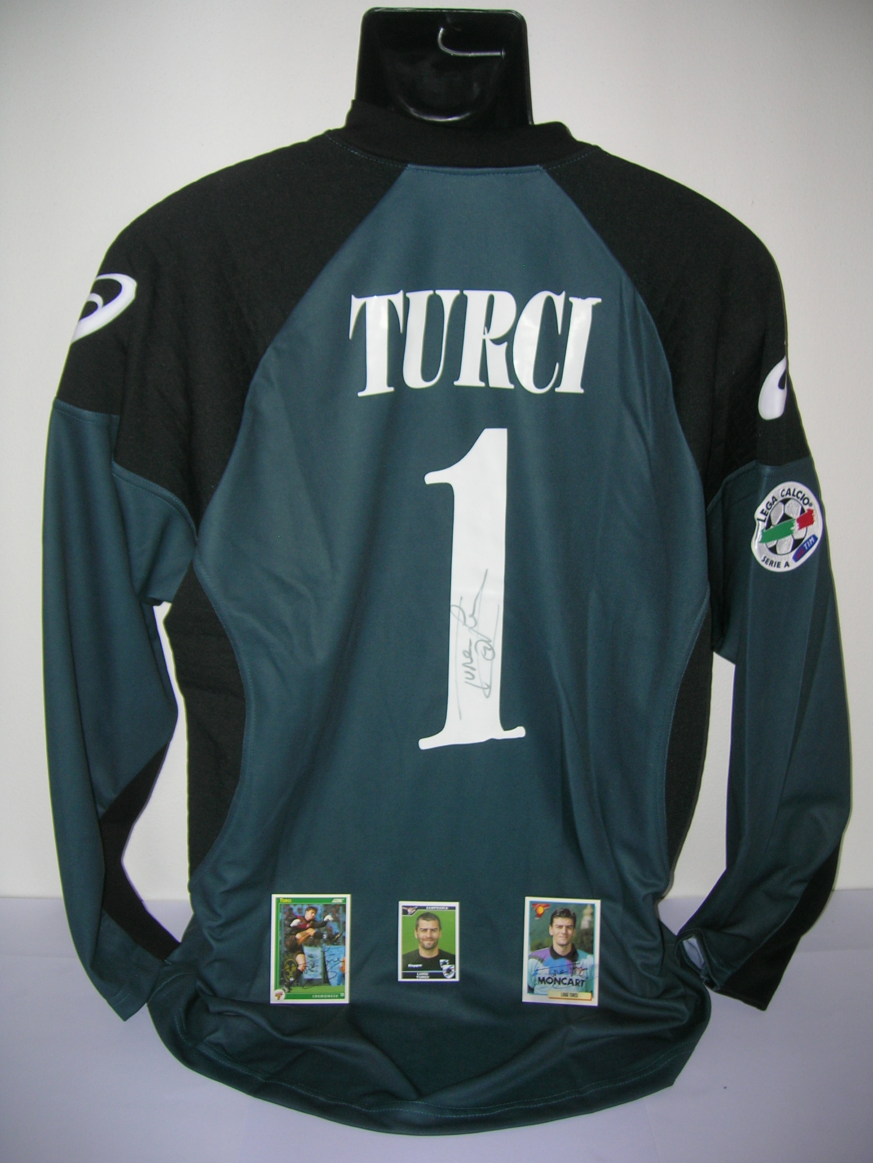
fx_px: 1143
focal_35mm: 34
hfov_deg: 41.8
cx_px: 436
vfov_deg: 54.0
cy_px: 582
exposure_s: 1/60.1
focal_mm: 5.7
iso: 50
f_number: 2.9
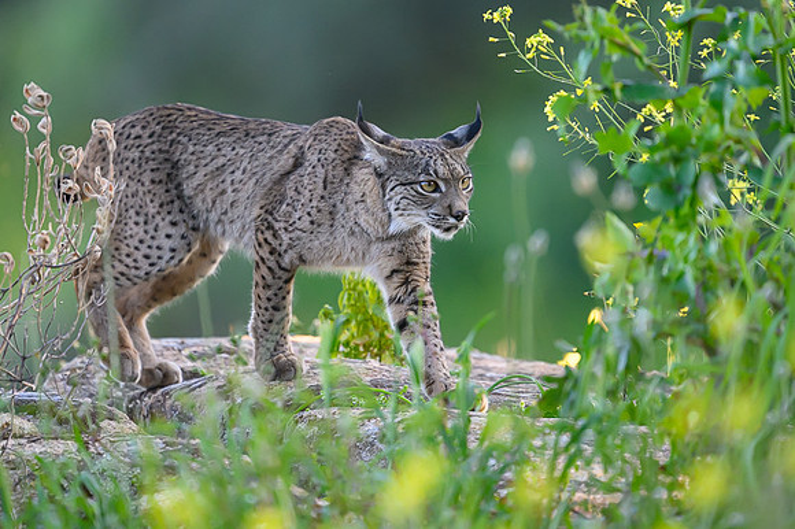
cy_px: 204
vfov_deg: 2.0
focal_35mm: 688
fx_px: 15179
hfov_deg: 3.0
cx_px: 370
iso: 2200
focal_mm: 560
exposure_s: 1/2000
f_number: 4
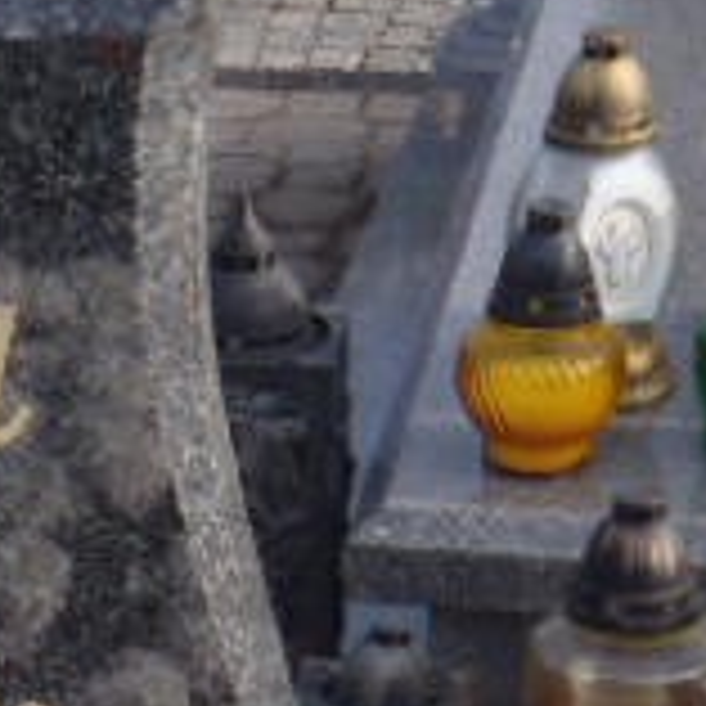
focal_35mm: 176
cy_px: 935
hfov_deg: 9.5
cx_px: -499
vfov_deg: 9.7
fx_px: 4061
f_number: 5
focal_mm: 8.89
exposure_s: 1/125
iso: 64
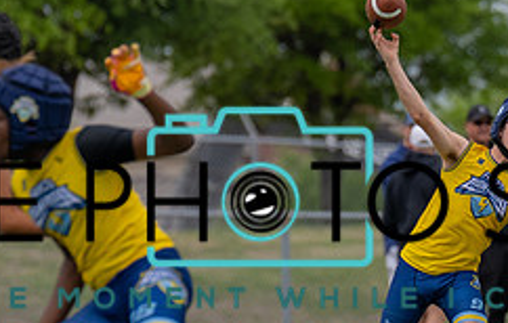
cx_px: 449
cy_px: 336
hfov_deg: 2.1
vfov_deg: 1.3
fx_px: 14097
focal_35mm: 1013
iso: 100
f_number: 3.5
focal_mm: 200
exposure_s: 1/2000
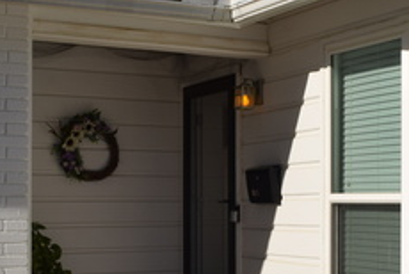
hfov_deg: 26.9
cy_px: 211
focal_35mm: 75
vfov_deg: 18.1
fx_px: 853
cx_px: 247
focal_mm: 18
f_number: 16
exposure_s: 1/200
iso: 100
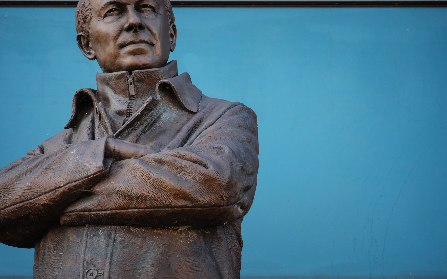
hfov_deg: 5.3
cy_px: 113
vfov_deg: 3.3
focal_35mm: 398
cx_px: 213
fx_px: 4848
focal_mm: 230
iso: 400
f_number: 6.7
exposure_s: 1/200
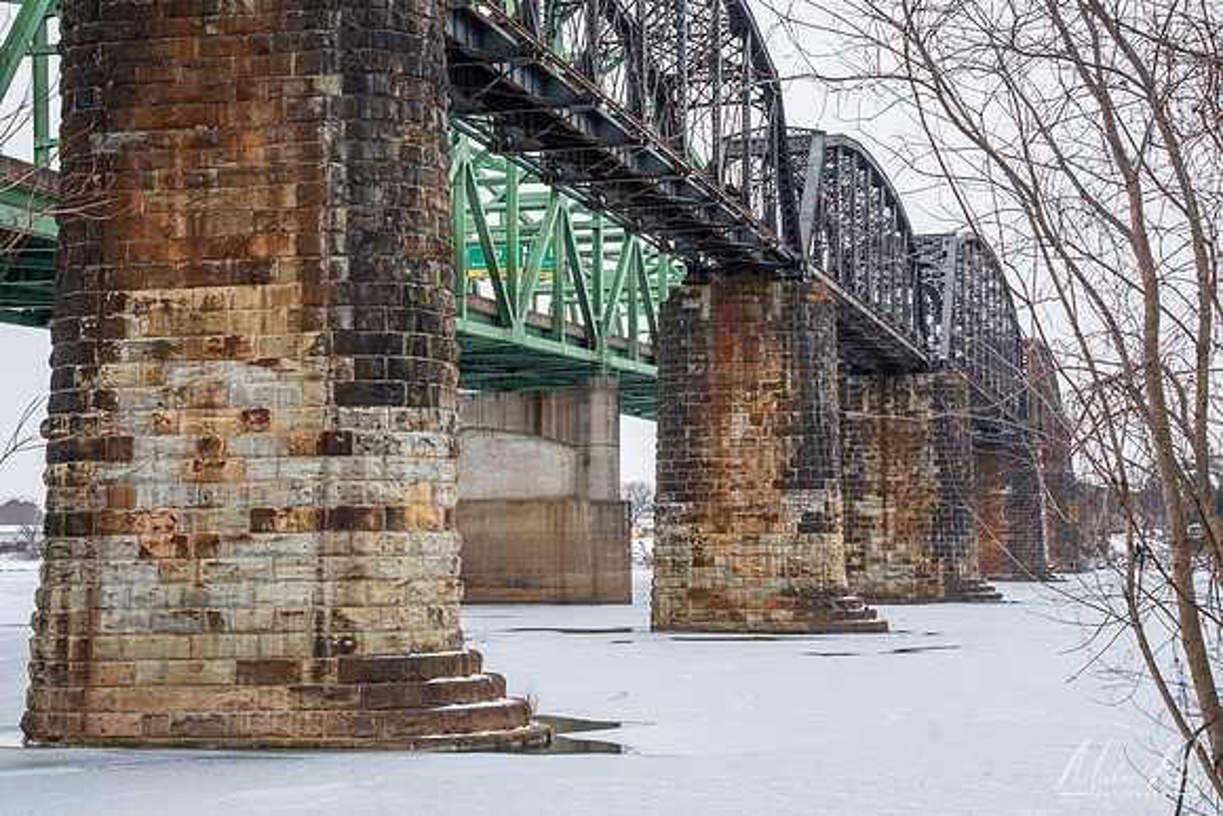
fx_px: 1869
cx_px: 612
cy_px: 408
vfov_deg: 24.6
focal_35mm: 55
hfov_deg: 36.2
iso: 64
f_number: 13
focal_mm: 55
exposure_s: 1/2
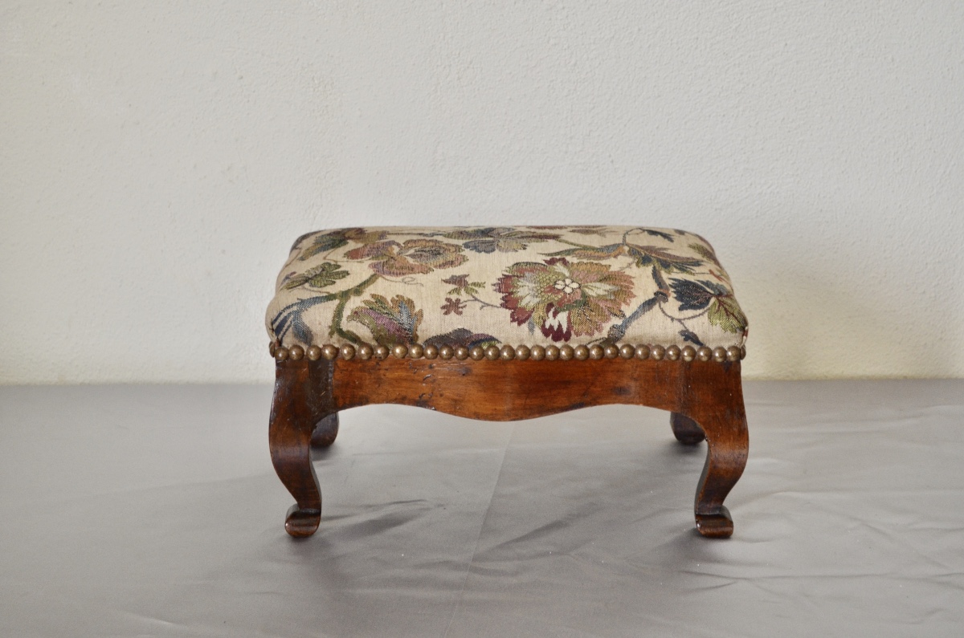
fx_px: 2084
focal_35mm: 78
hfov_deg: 26.0
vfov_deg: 17.4
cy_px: 319
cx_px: 482
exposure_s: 1/60
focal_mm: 52
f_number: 5.6
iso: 640
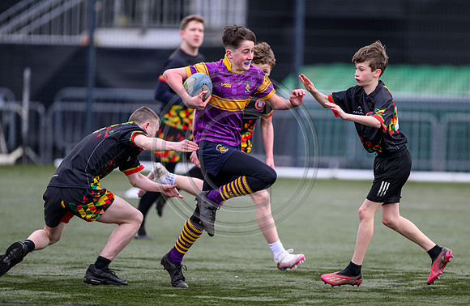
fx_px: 5436
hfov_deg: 5.0
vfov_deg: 3.2
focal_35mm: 419
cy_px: 159
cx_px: 245
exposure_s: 1/1600
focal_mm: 400
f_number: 3.2
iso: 500
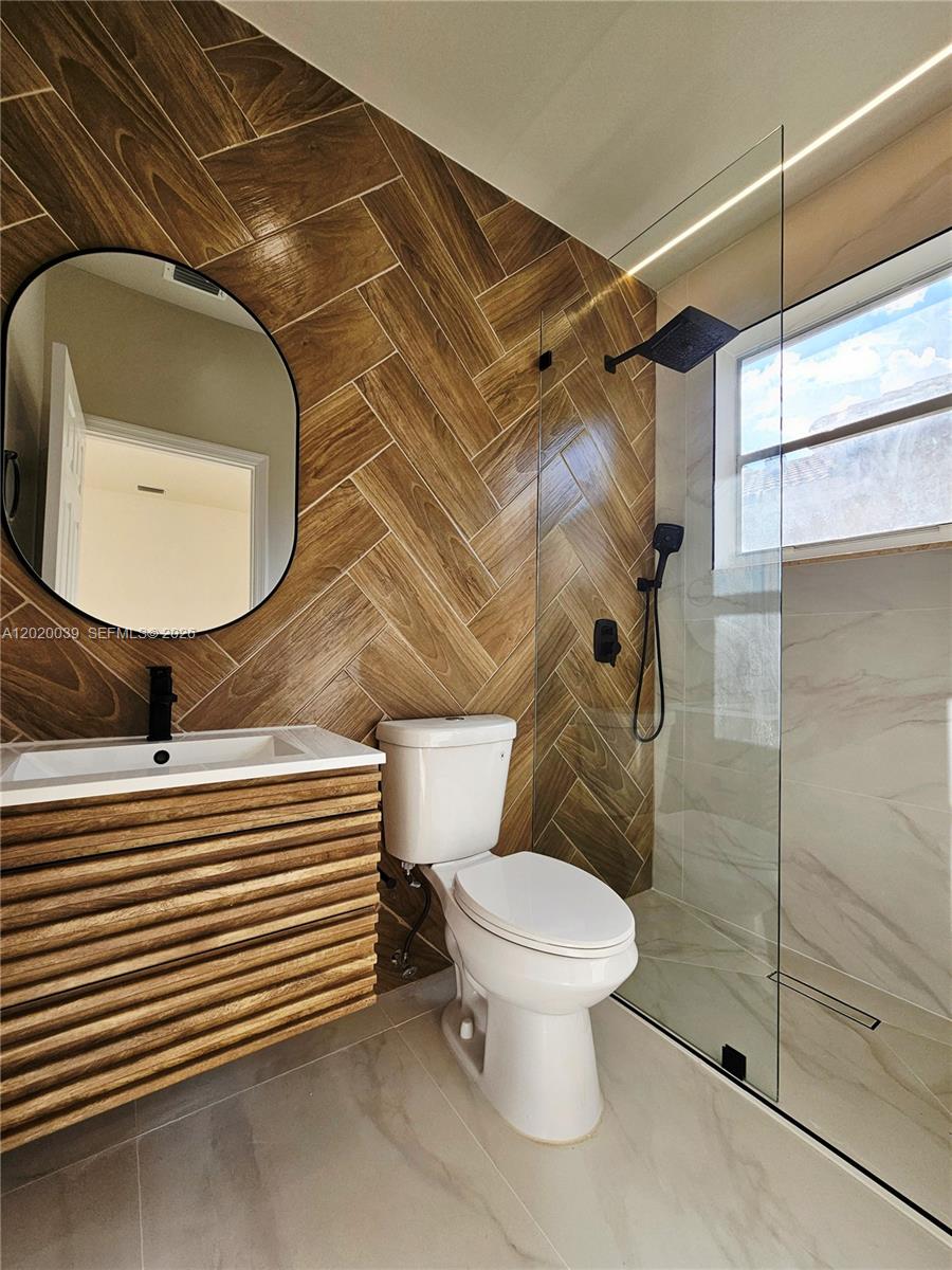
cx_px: 476
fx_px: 477
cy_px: 635
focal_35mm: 13
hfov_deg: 89.9
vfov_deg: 106.2
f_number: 2.2
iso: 50
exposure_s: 1/213
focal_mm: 2.2
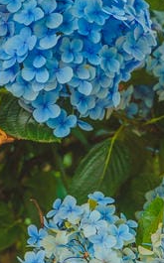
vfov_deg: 9.1
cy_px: 243
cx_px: -143
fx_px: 1656
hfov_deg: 5.6
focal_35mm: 231
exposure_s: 1/200
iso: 250
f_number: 5.6
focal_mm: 50
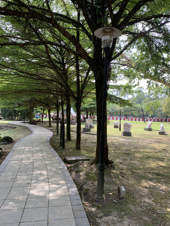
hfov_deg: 53.1
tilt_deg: -0.6
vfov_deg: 67.3
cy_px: 113
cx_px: 85
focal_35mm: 26
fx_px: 170
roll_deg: -3.1
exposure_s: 1/241
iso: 25
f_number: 1.8
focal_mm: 4.25
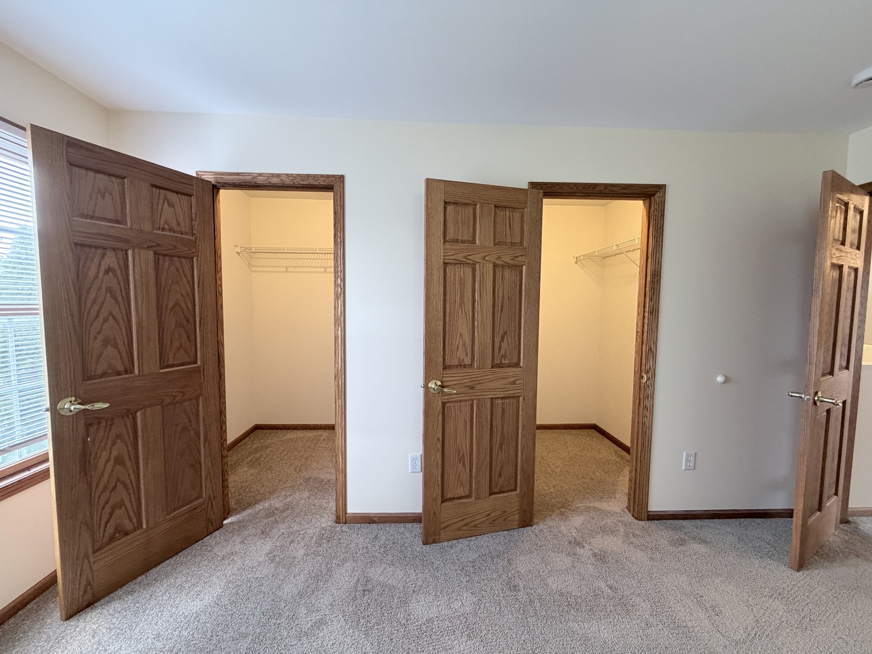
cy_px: 327
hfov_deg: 102.1
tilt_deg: -4.1
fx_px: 353
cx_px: 436
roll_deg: -0.7
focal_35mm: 14
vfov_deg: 85.7
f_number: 2.2
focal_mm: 2.22
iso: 250
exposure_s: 1/60
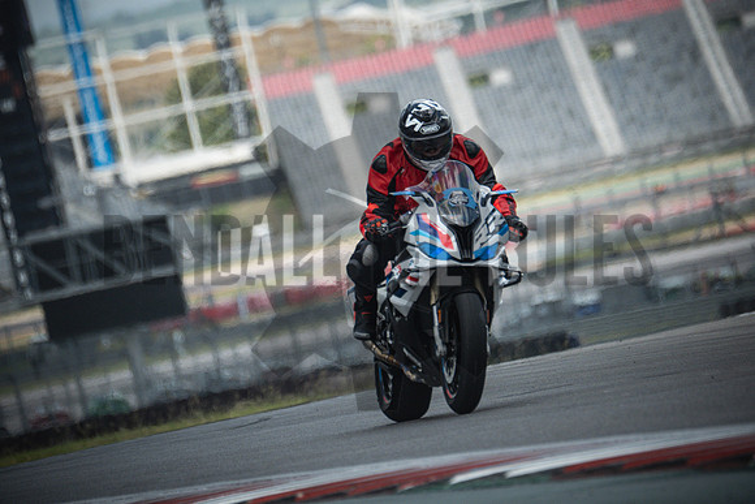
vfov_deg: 2.3
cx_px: 378
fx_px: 12586
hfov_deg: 3.4
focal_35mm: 600
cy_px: 252
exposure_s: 1/2000
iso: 1600
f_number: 5.6
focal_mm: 400
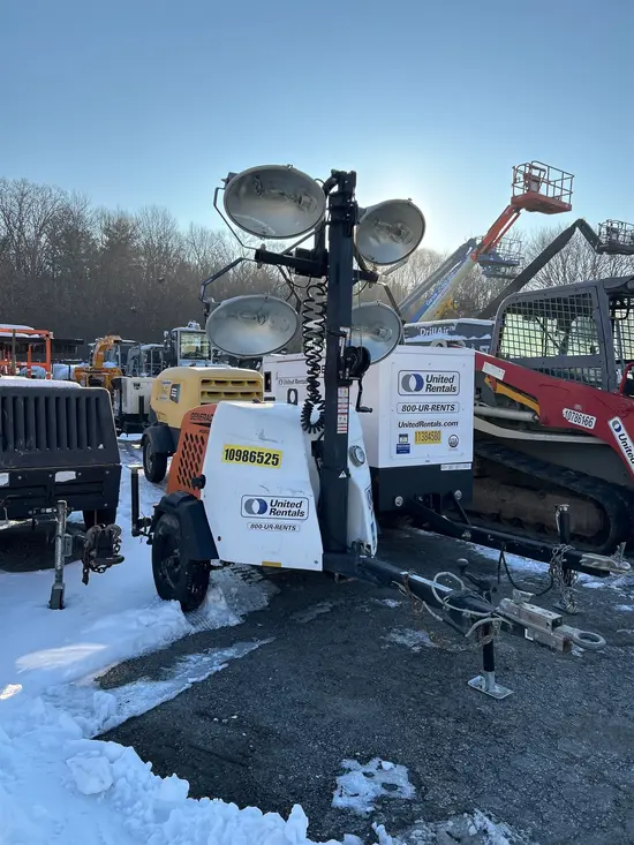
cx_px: 317
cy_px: 422
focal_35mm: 26
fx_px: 635
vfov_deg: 67.3
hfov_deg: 53.1
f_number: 1.5
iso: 50
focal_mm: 5.7
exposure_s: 1/2762
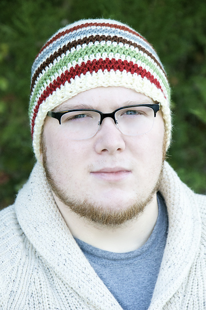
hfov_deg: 8.7
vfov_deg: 13.1
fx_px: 1358
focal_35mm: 158
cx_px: 103
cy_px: 155
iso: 1600
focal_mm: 105
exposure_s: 1/320
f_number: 9
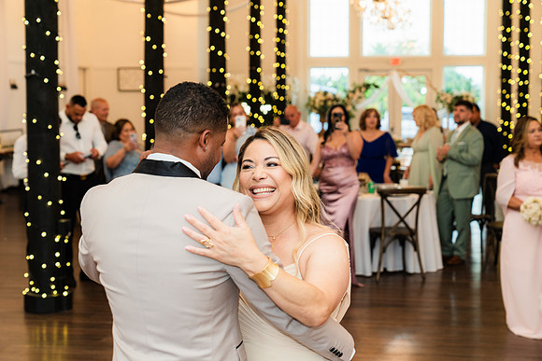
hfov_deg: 29.4
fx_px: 1033
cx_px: 271
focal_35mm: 69
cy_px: 180
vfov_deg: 19.9
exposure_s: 1/125
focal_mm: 67
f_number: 4.5
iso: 400
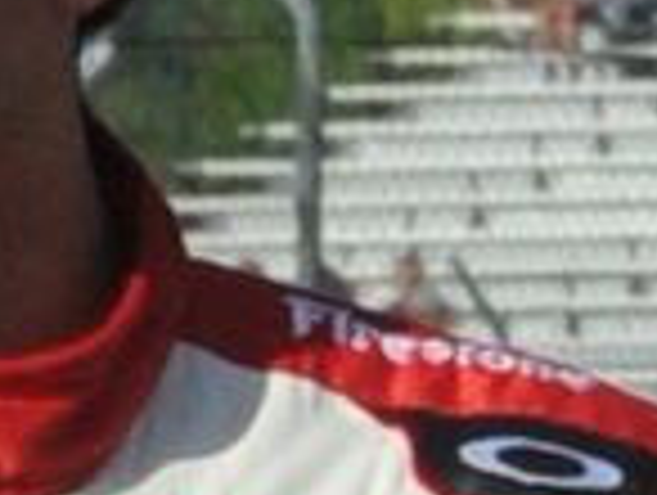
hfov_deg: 4.2
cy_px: 160
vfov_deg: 3.1
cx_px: 22
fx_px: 9011
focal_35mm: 474
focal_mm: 60
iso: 400
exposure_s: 1/1250
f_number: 10
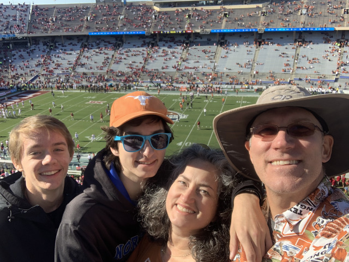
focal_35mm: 32
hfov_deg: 56.8
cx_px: 174
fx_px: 323
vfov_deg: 44.2
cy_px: 131
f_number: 2.2
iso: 16
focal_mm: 2.87
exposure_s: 1/794
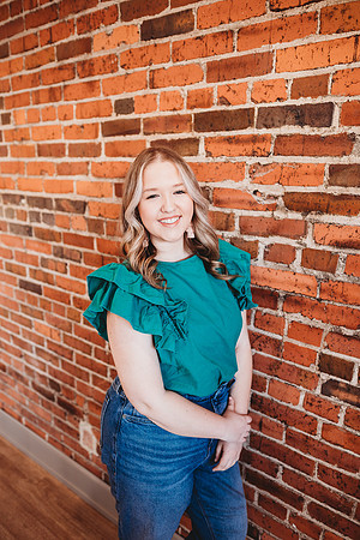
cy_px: 270
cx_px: 180
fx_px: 360
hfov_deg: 53.1
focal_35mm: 24
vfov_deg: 73.7
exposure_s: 1/160
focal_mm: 24
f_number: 2.2
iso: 500
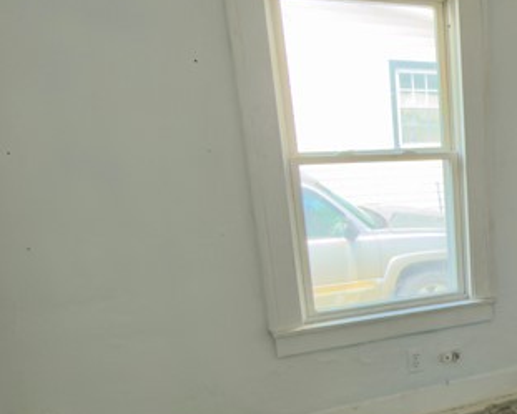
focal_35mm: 45
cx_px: 597
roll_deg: -0.4
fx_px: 689
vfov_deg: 32.9
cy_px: 301
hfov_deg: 34.3
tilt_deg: -16.9
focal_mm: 2.22
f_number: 2.2
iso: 125
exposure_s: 1/30
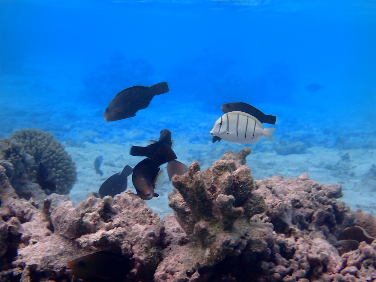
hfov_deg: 31.2
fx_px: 673
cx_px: 188
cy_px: 141
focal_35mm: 62
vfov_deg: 23.7
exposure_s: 1/100
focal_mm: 11.09
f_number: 14
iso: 200
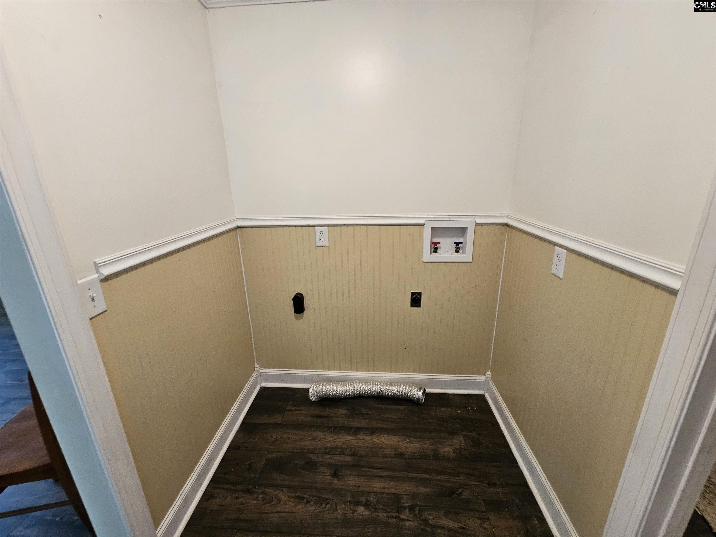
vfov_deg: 89.9
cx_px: 358
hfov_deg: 106.2
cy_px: 268
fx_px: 269
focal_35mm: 13
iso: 320
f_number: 2.2
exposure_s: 1/60
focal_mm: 2.2
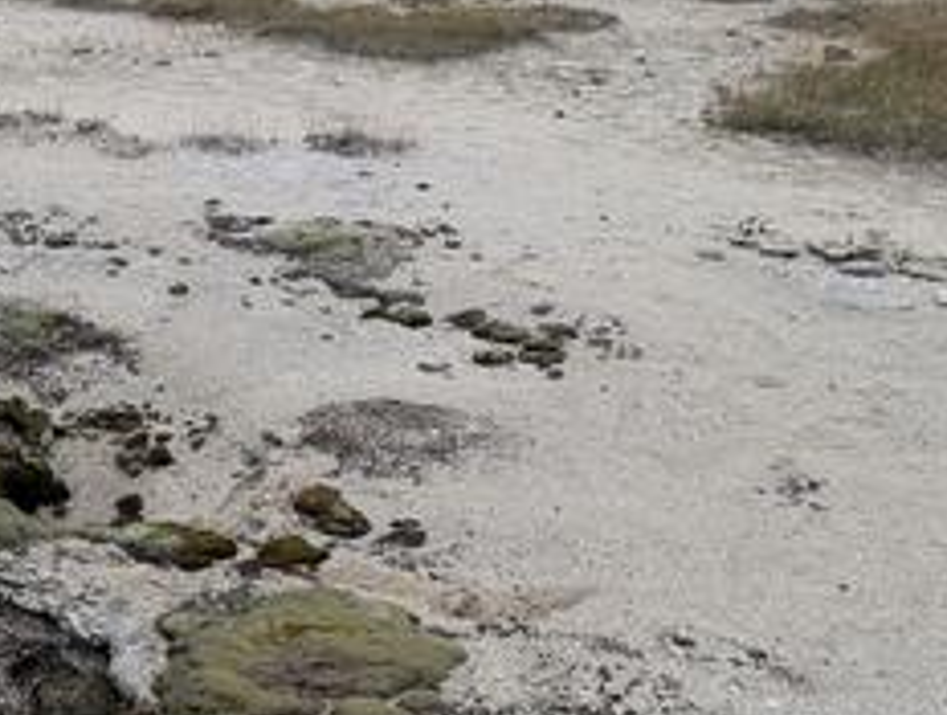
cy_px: 384
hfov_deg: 27.6
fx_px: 1700
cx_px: -171
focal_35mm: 62
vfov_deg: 23.7
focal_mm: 6.81
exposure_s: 1/1029
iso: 47
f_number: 1.85
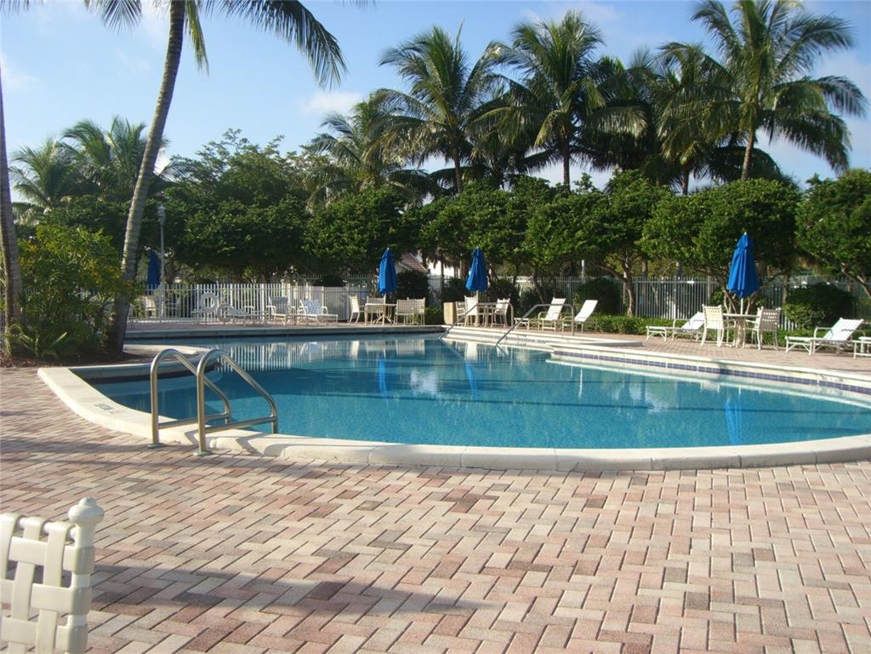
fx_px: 956
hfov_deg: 49.0
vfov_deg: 37.7
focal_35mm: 38
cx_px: 436
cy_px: 327
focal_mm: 6.2
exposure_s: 1/400
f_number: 4.3
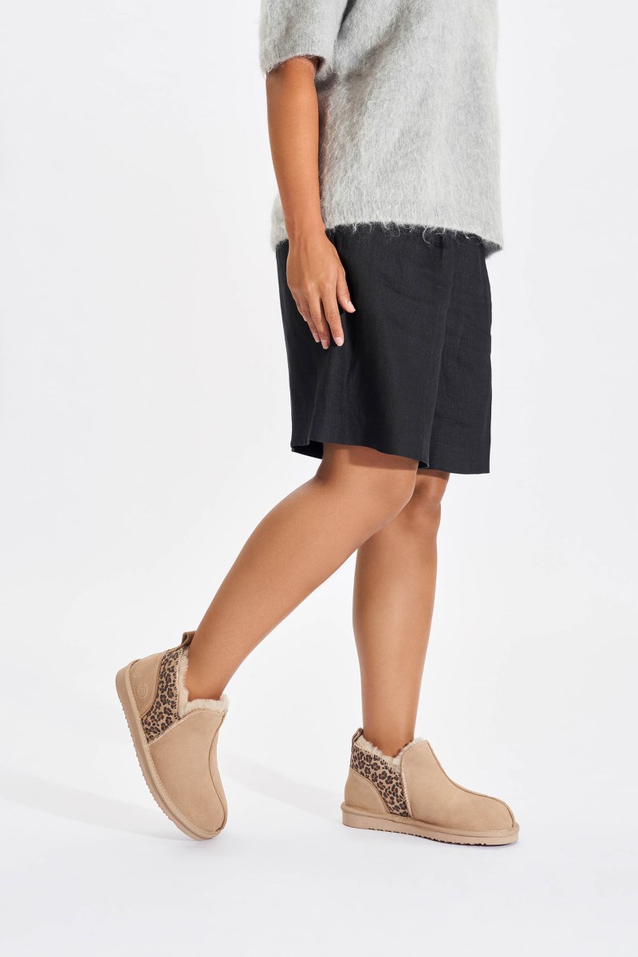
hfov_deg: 24.2
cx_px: 319
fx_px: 1486
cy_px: 478
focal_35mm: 56
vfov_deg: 35.7
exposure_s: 1/125
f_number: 8
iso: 100
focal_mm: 55.9
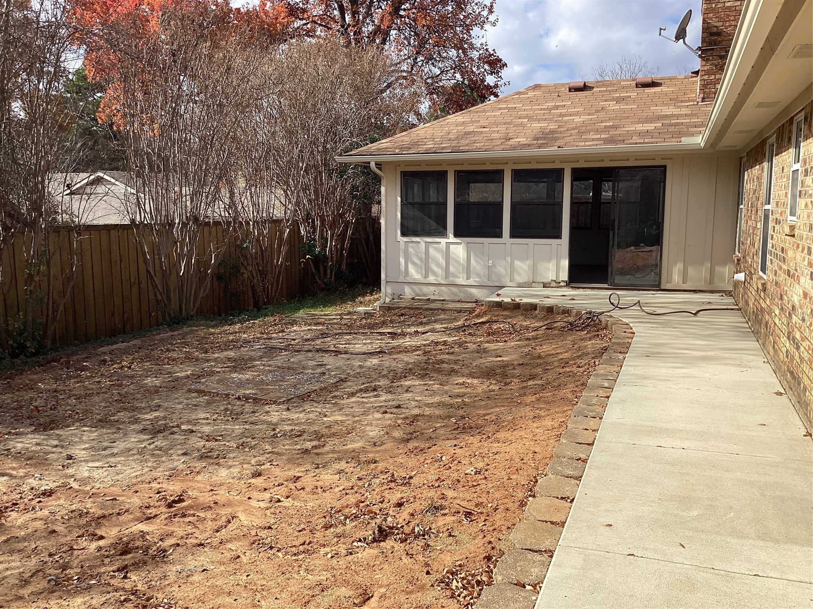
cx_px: 406
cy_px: 304
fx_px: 728
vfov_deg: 45.4
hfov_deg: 58.4
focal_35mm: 31
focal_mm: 3.3
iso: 25
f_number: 2.4
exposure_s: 1/1116
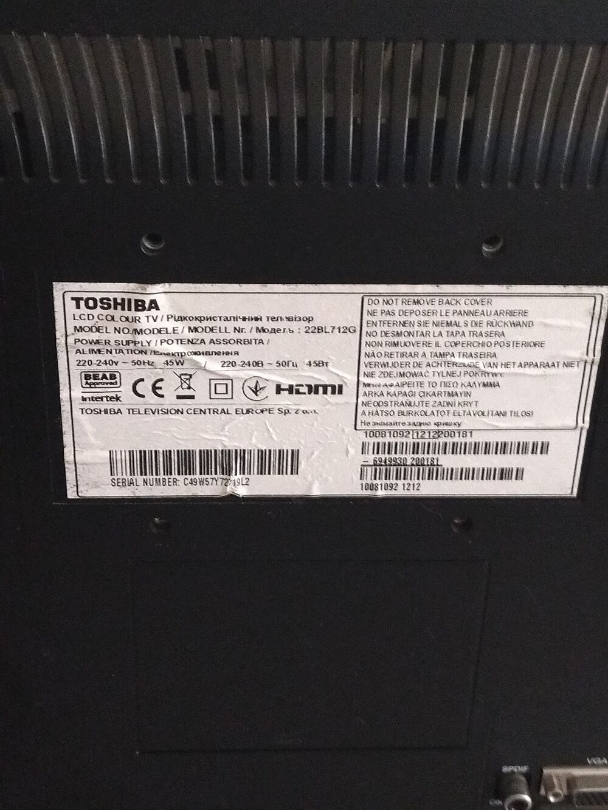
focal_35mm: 27
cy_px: 405
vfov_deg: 65.3
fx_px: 632
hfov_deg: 51.4
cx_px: 304
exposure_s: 1/17
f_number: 1.79
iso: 1469
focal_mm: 4.74
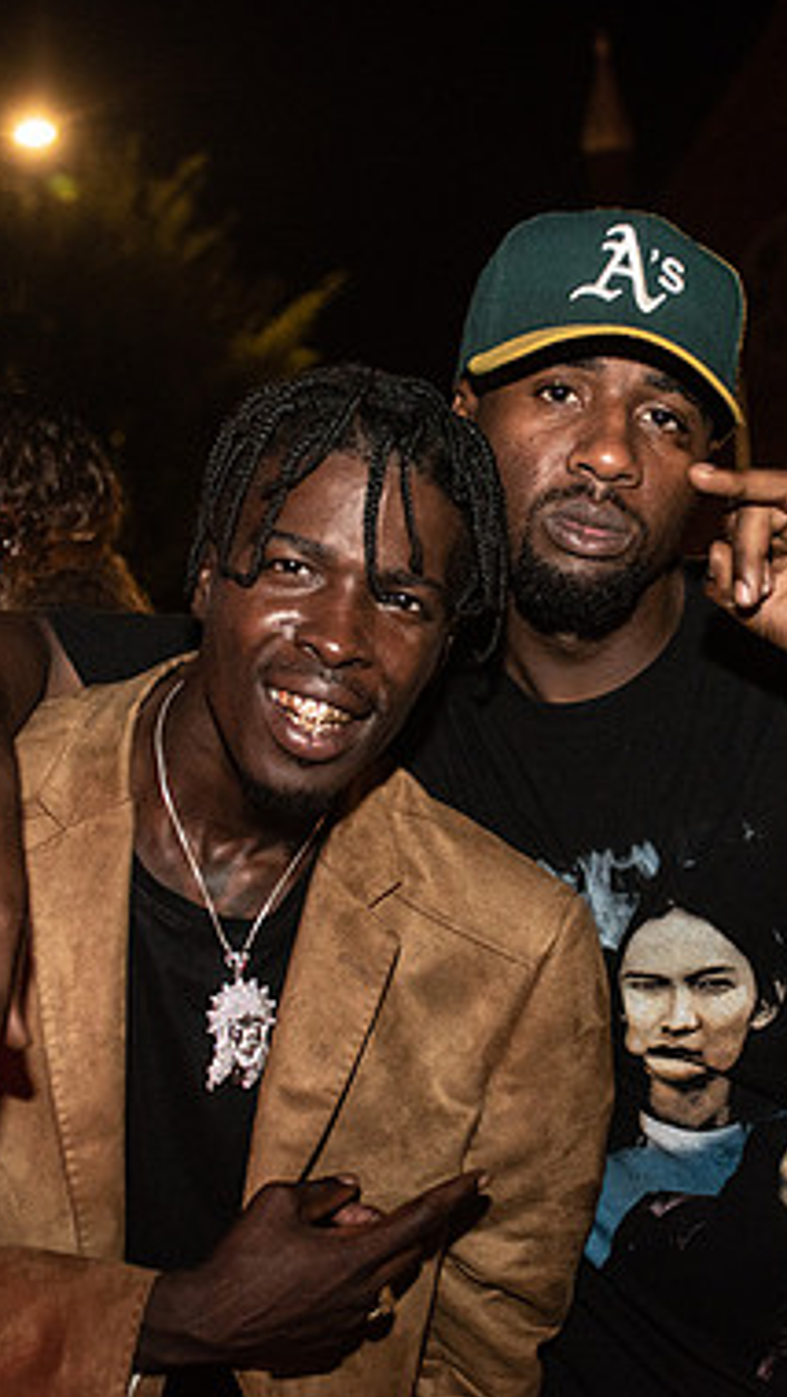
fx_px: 2076
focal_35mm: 56
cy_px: 697
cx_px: 515
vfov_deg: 37.2
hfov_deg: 21.4
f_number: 3.5
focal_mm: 35
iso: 2000
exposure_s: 1/200
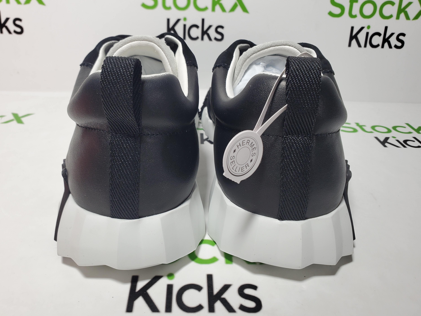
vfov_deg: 49.7
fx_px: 341
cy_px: 155
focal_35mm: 28
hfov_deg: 63.4
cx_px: 208
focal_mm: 4.3
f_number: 2.4
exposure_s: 1/172
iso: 50
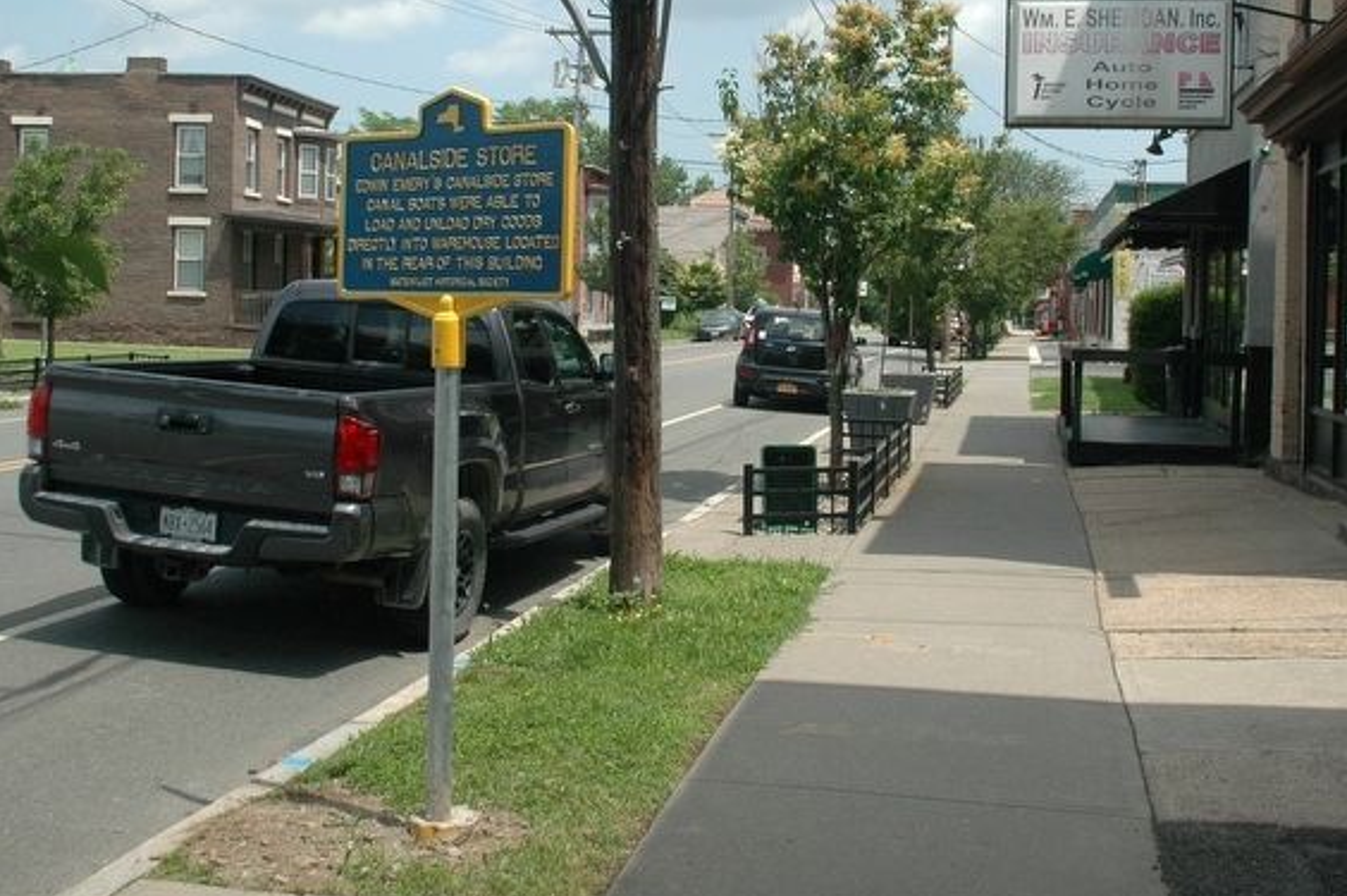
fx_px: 1671
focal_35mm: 45
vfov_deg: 29.9
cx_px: 702
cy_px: 325
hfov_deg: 43.9
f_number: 10
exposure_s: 1/400
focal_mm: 21
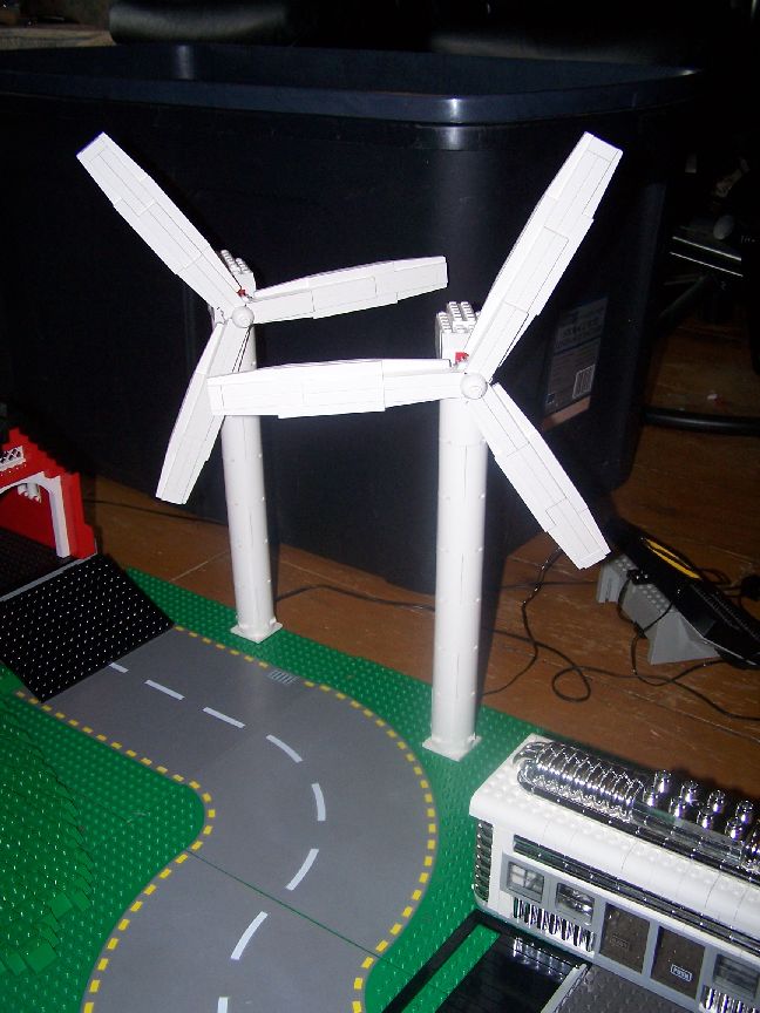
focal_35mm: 38
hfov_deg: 37.7
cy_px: 506
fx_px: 1112
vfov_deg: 49.0
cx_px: 380
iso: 140
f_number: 2.8
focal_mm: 6.3
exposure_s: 1/60
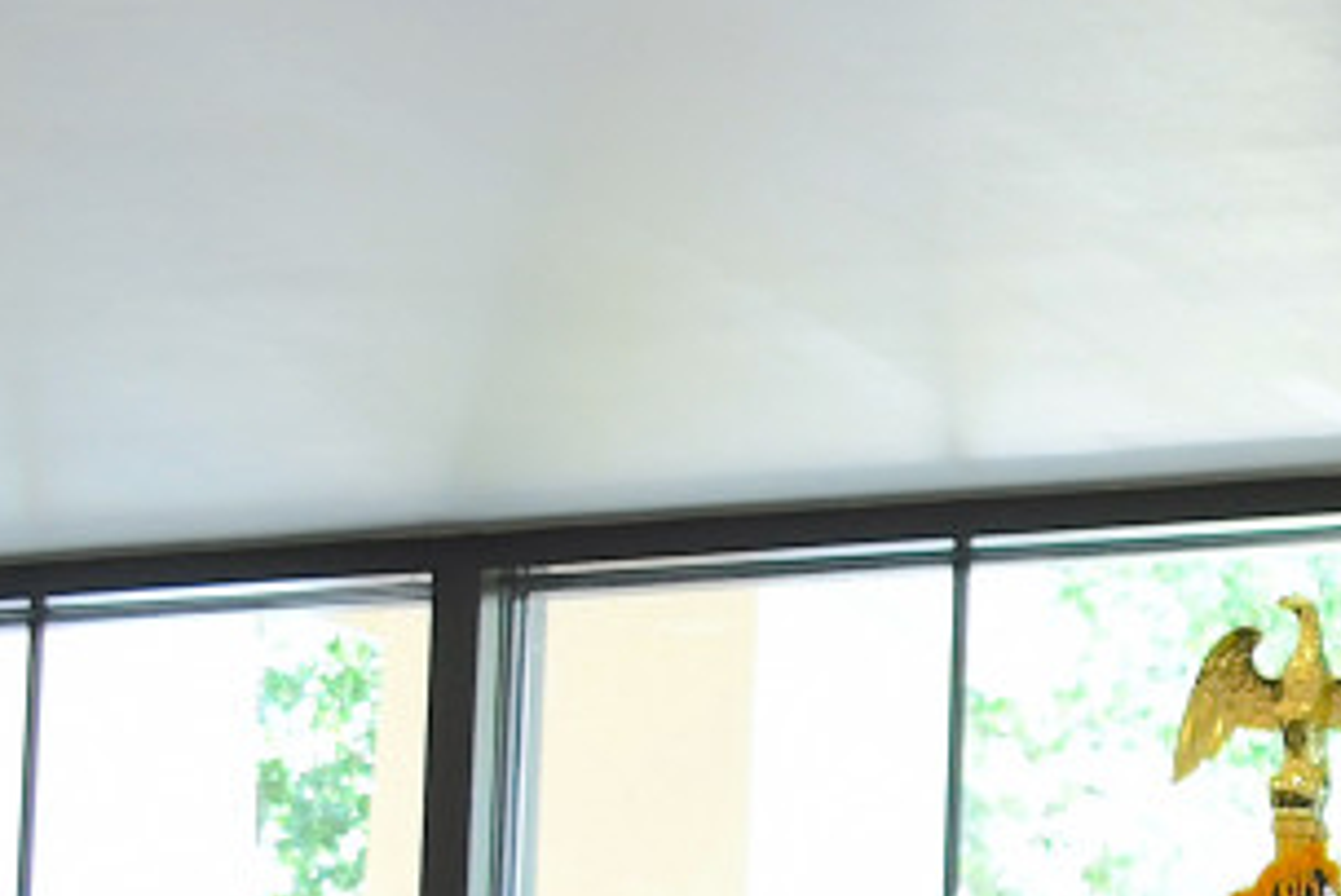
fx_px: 8124
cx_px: 2876
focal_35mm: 218
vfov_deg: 6.1
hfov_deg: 8.8
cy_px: 2110
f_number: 4.2
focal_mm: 31
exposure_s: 1/30
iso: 400
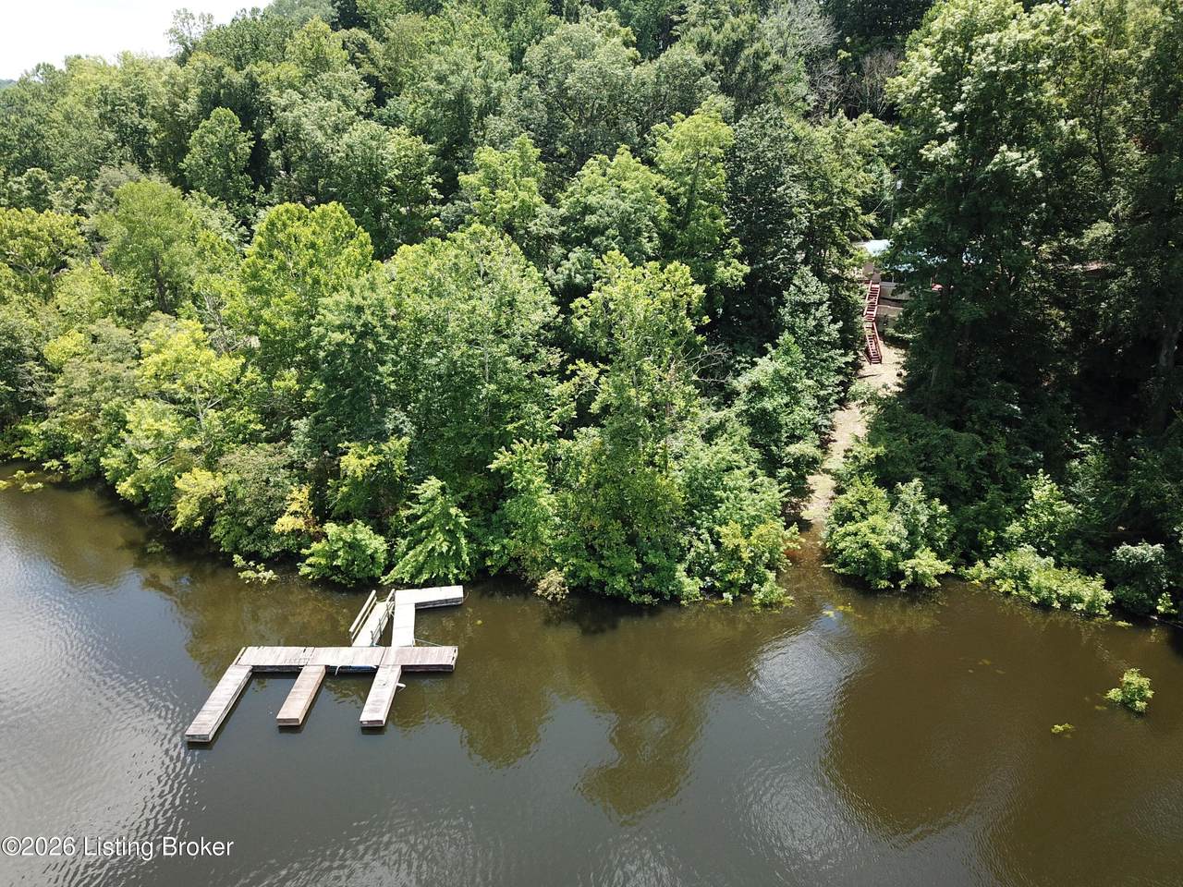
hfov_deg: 67.3
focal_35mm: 26
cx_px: 592
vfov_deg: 53.1
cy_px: 444
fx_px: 889
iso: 100
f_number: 2.2
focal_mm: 4.73
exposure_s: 1/427
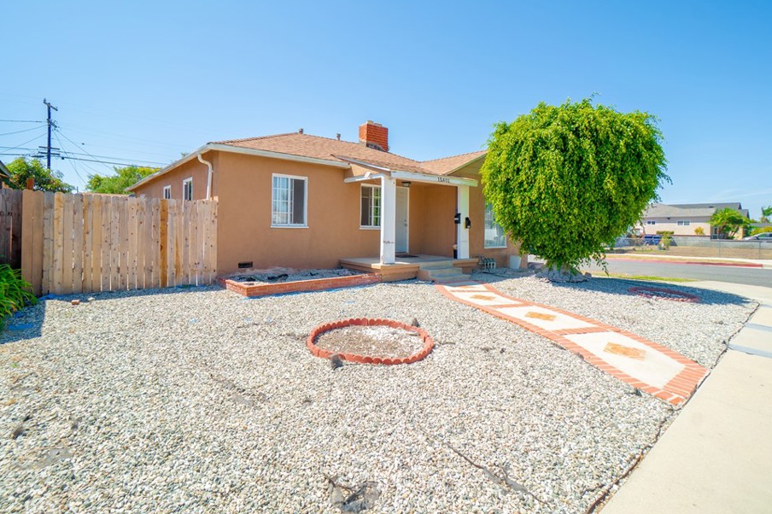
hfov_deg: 93.3
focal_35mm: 17
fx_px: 364
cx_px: 389
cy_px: 231
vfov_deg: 70.2
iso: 100
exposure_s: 1/250
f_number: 7.1
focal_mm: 10
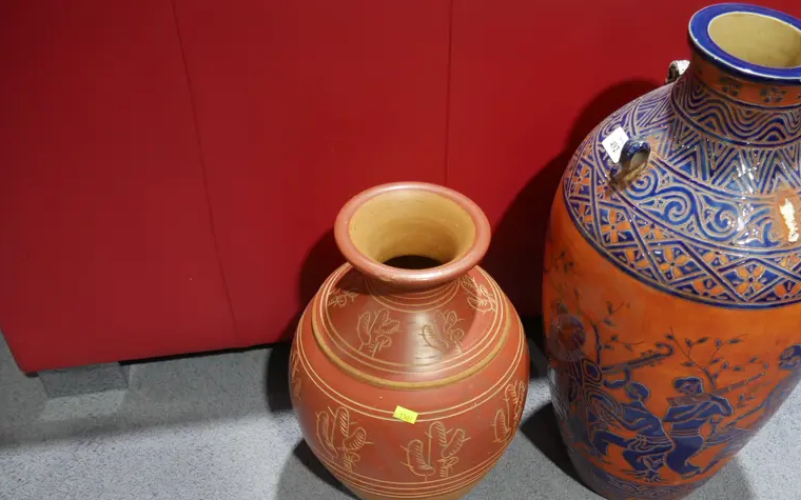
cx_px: 534
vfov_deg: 31.5
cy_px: 363
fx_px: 873
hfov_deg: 48.4
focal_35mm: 40
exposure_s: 1/60
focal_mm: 14
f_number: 3.5
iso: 500
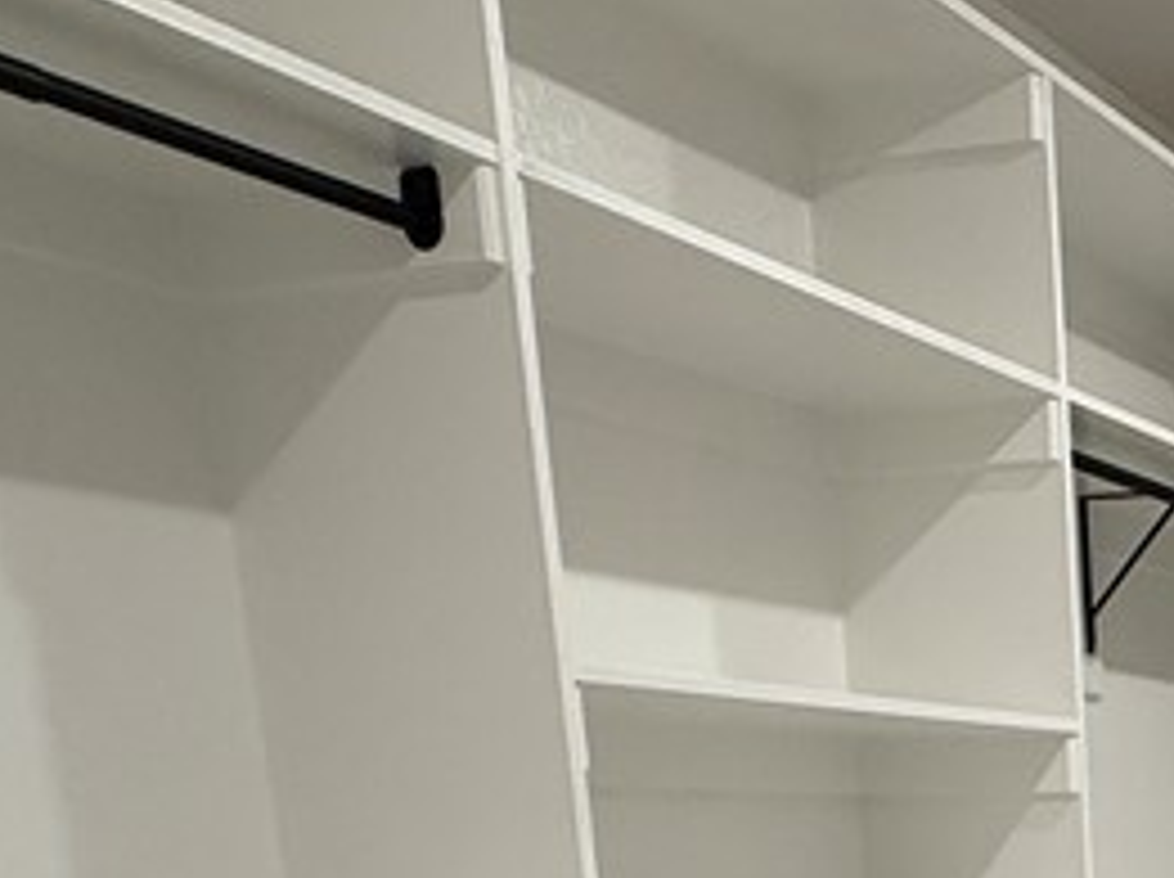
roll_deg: -0.2
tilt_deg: -13.2
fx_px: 1863
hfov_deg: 28.2
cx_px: 1561
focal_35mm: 55
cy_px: 1256
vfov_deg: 22.5
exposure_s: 1/120
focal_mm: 2.22
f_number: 2.2
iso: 200
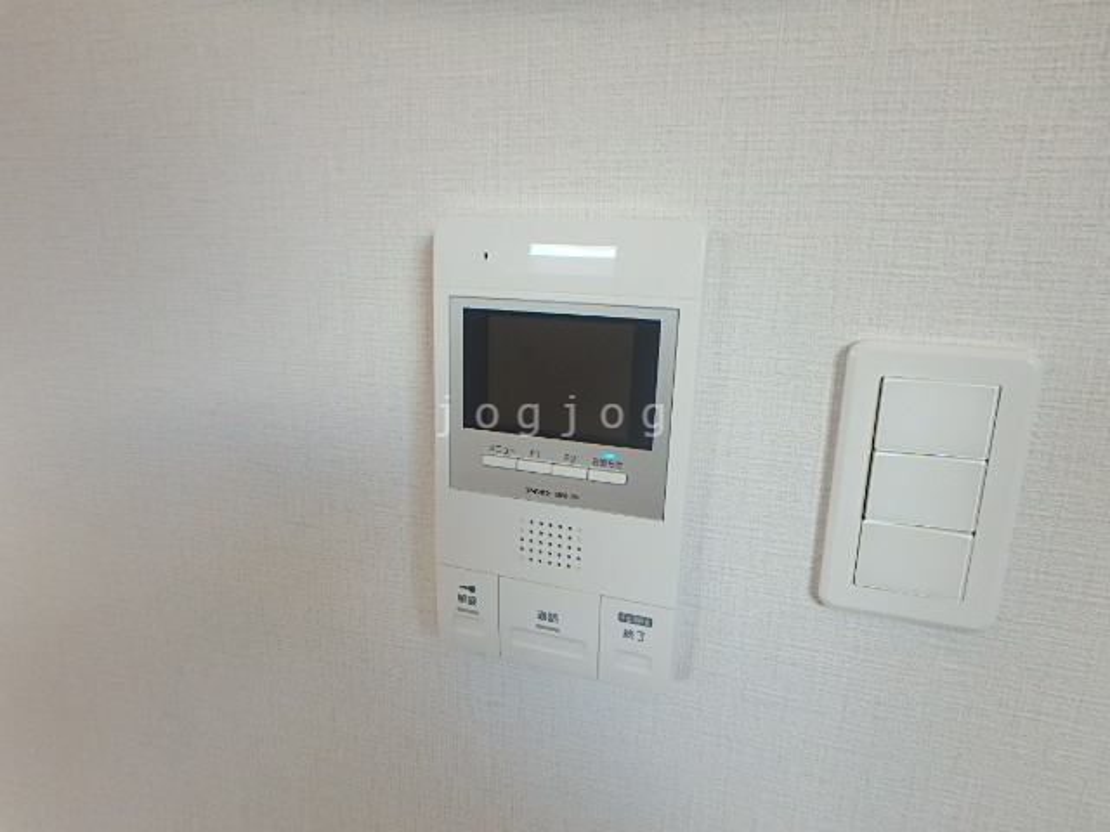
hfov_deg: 79.0
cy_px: 416
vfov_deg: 63.4
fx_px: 673
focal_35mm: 21
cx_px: 555
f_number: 3.5
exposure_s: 1/40
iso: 200
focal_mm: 3.7
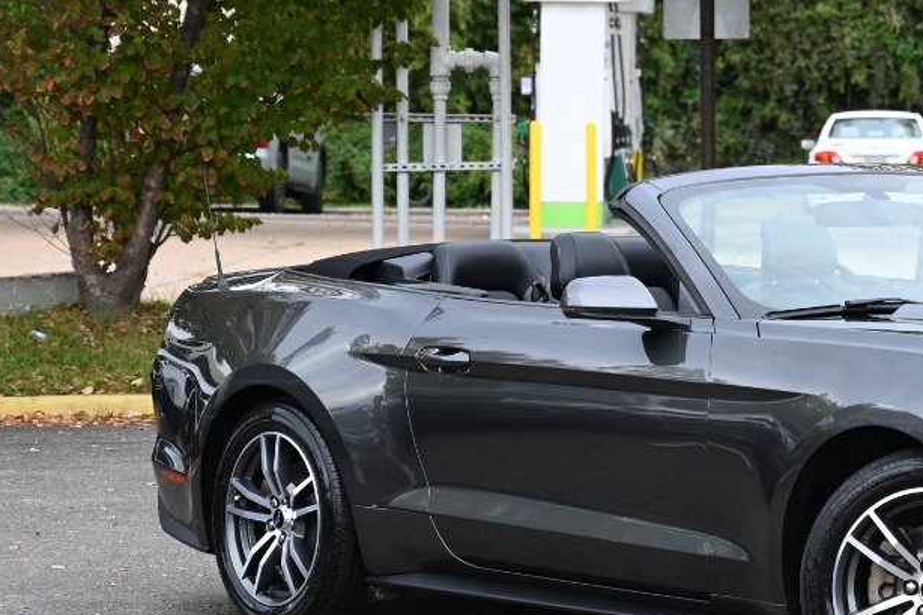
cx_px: 891
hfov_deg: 11.0
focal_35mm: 185
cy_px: 293
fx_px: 4742
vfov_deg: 7.4
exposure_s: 1/250
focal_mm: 70
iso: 250
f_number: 4
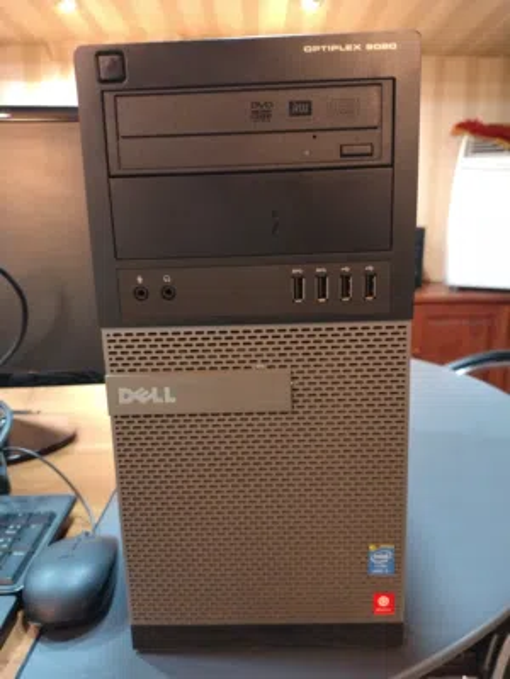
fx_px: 491
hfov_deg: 54.9
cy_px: 340
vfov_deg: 69.4
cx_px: 255
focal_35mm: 25
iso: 1406
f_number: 1.7
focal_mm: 4.71
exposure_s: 1/33.3
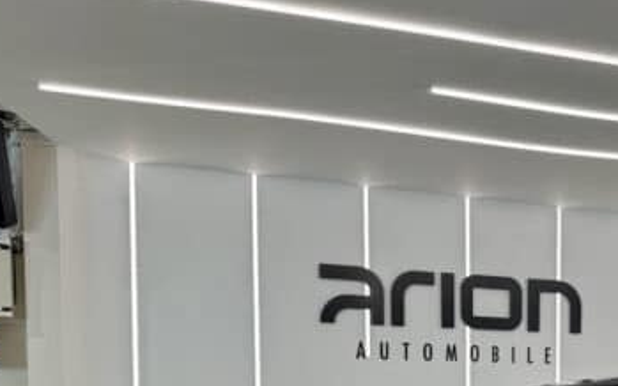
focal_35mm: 58
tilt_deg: -4.5
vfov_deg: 20.8
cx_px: 593
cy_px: 465
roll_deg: -1.5
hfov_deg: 32.7
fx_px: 977
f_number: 1.78
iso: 125
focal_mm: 6.76
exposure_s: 1/120
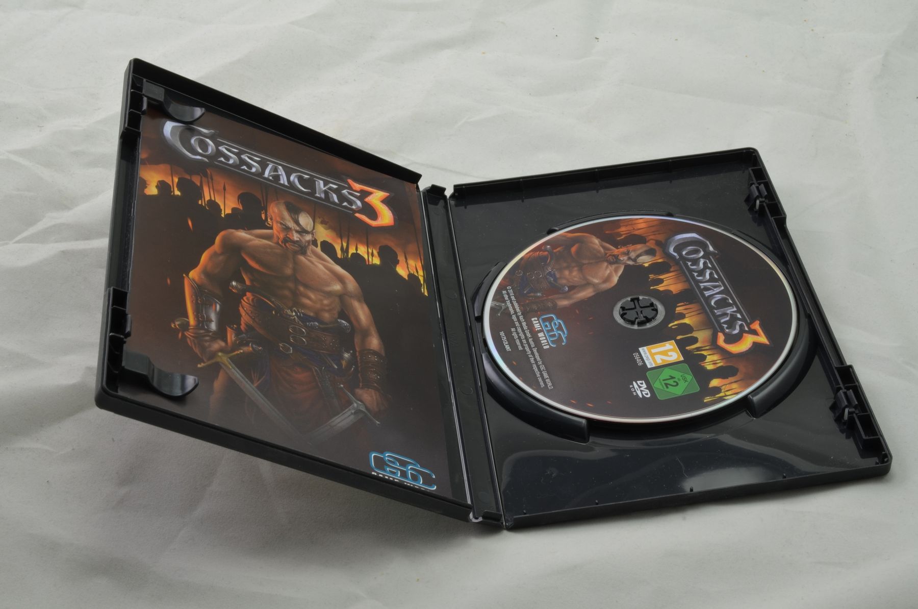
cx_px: 459
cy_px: 304
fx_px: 1527
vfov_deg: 22.5
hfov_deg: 33.5
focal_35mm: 60
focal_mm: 40
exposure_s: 1/1.3
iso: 100
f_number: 20
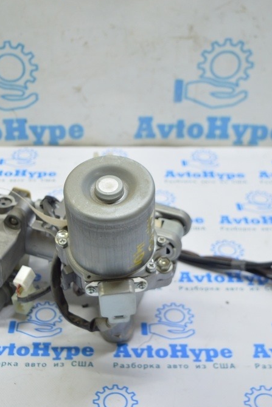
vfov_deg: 36.2
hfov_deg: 24.5
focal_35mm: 55
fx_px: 623
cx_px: 96
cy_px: 203
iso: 400
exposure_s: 1/40
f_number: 4
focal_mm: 24
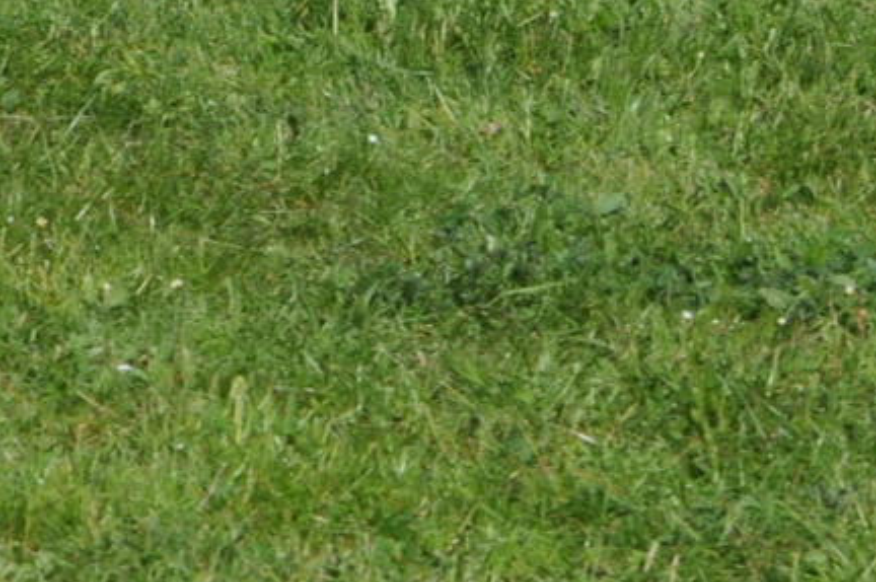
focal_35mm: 480
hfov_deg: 4.3
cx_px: -635
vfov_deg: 2.8
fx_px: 11667
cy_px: -380
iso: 200
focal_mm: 72
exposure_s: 1/400
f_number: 10
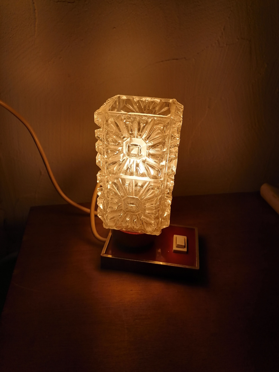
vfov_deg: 65.3
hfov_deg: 51.4
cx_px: 140
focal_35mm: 27
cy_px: 186
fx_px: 290
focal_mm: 5.3
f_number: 1.8
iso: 50
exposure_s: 1/336
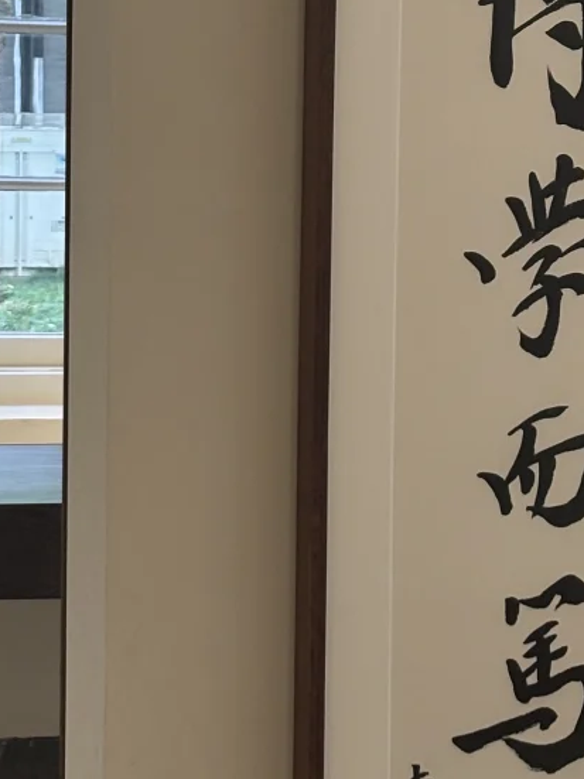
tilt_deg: -2.4
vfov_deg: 14.5
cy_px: 238
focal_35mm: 136
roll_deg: -1.9
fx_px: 3060
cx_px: 58
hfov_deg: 10.8
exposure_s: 1/50
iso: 100
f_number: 1.6
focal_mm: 5.96
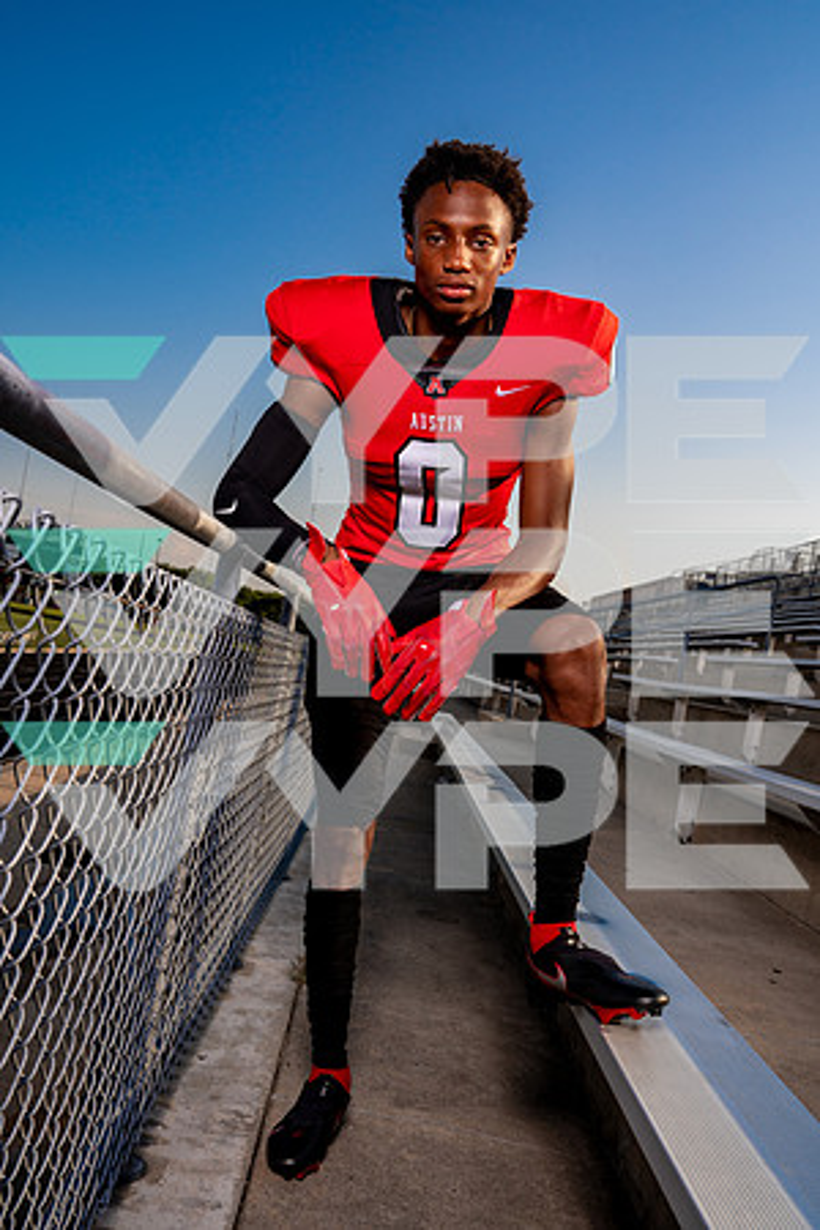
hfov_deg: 40.0
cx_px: 410
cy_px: 615
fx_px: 1127
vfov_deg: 57.2
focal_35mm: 33
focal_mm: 33
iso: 200
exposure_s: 1/250
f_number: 10
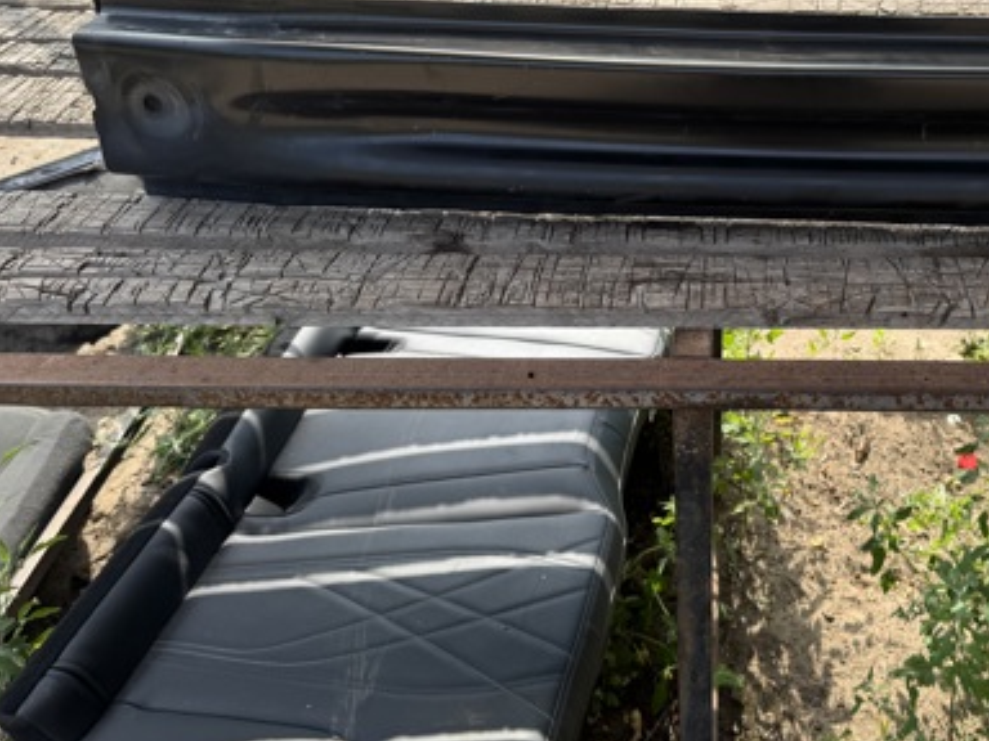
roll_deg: -1.7
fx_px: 1143
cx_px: 760
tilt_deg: -31.1
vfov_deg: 35.5
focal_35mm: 40
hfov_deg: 45.0
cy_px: 226
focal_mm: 6.76
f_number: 1.78
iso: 80
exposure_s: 1/1285
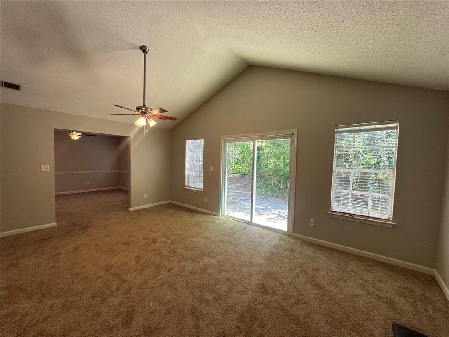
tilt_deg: -3.2
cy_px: 168
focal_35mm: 14
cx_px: 224
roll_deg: -1.2
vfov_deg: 85.7
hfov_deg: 102.1
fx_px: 182
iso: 125
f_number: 2.2
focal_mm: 2.22
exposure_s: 1/120
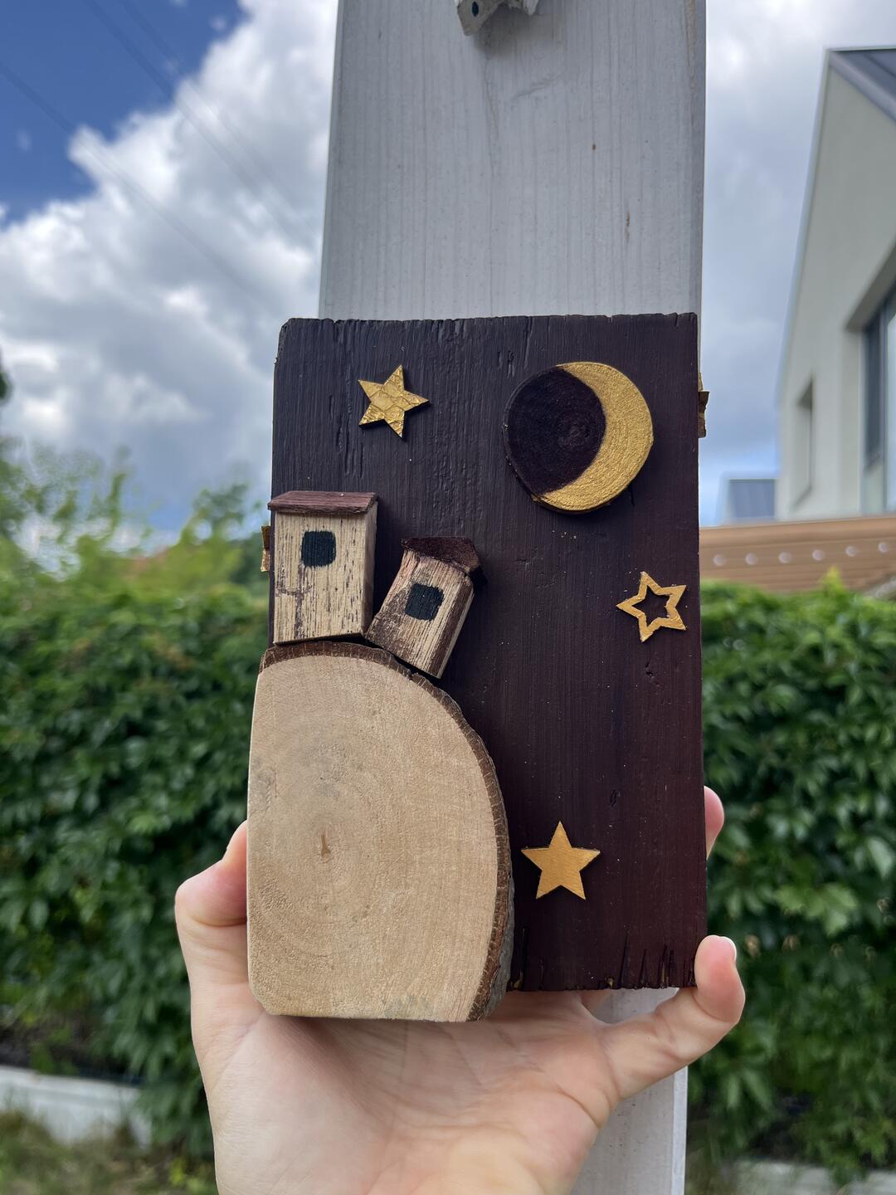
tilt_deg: +4.7
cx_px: 448
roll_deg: -1.9
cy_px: 598
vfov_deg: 67.3
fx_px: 897
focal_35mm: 26
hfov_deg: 53.1
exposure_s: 1/1163
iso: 50
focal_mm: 5.1
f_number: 1.6
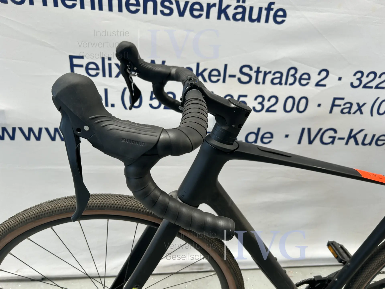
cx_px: 192
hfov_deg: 67.3
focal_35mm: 26
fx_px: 289
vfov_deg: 53.1
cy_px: 144
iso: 40
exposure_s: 1/121
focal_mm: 5.7
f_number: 1.5
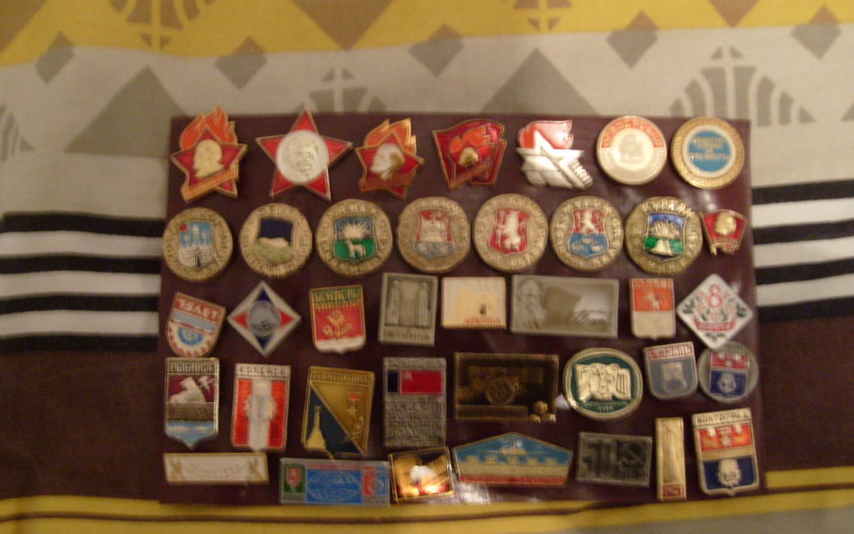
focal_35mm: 38
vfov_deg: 33.6
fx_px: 884
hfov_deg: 51.5
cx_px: 419
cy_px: 278
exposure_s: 1/3
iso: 200
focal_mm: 5.8
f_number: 2.8
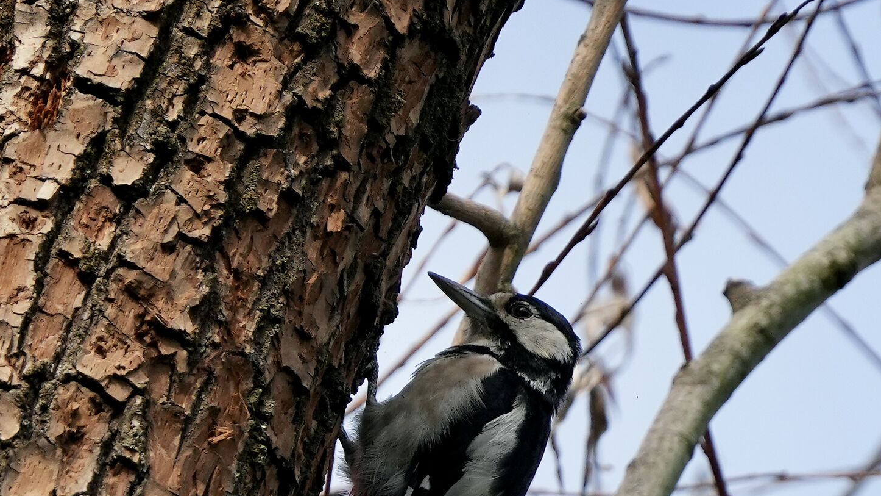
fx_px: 24362
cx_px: 272
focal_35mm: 1043
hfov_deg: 2.1
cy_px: 480
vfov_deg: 1.2
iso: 800
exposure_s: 1/1880
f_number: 6.3
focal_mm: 600
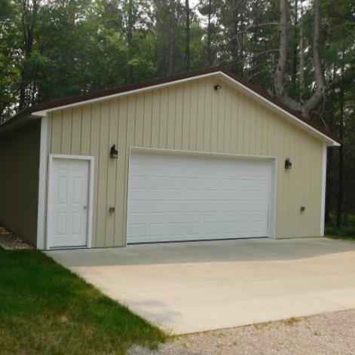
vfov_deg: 46.0
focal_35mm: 36
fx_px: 418
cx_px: 151
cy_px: 180
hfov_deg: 45.9
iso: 125
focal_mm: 5.3
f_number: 3.2
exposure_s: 1/800
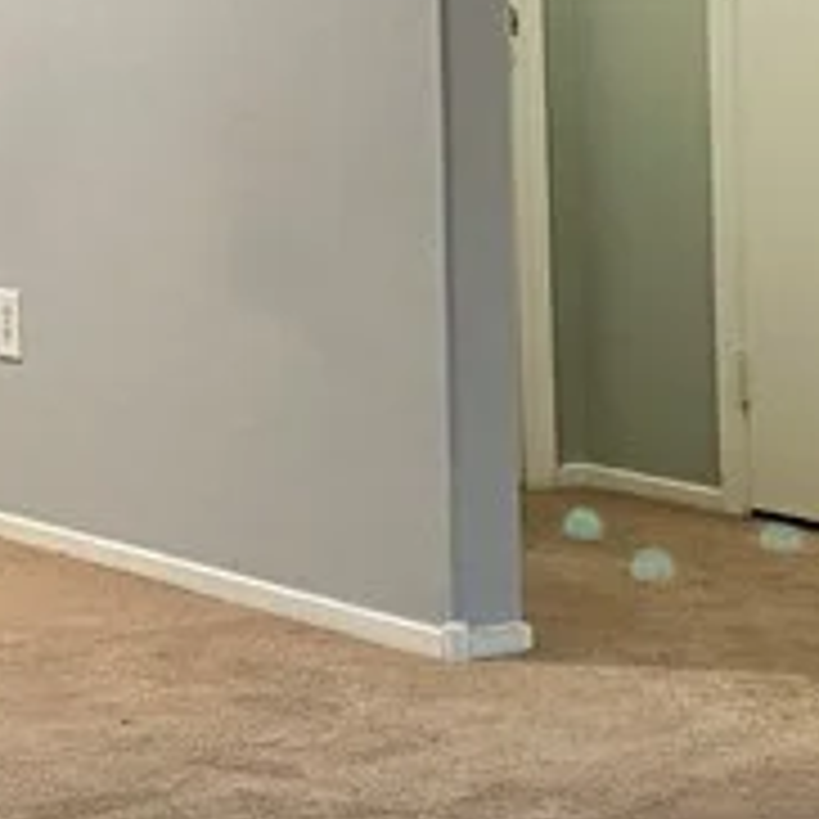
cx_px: 22
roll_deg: +0.7
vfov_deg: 13.2
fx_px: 3453
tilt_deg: +0.8
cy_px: -180
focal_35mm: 129
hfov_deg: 13.4
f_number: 1.8
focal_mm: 4.25
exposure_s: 1/60
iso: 125
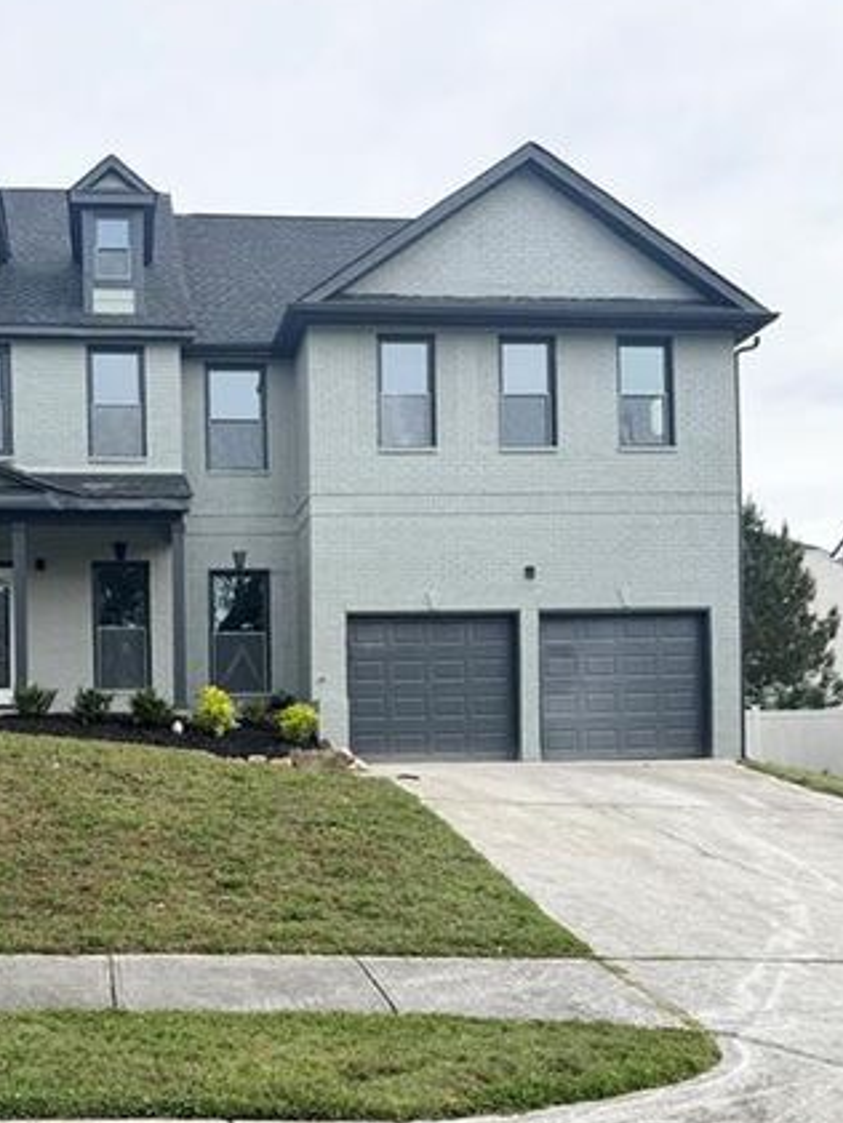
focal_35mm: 38
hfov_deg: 36.9
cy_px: 767
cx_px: 213
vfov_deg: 48.0
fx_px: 1233
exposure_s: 1/2174
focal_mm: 6.76
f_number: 1.78
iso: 80
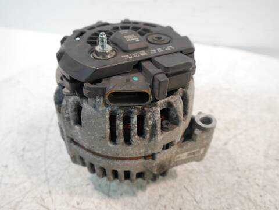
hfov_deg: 63.4
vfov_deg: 49.7
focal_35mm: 28
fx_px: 226
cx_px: 140
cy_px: 105
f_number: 3.5
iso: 640
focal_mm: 14
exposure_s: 1/60
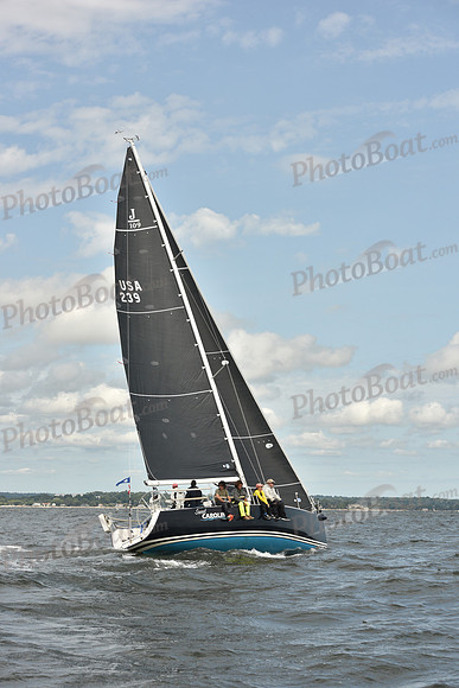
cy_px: 344
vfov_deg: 28.8
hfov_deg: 19.5
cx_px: 230
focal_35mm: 70
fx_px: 1338
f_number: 9
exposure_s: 1/800
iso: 250
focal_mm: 70
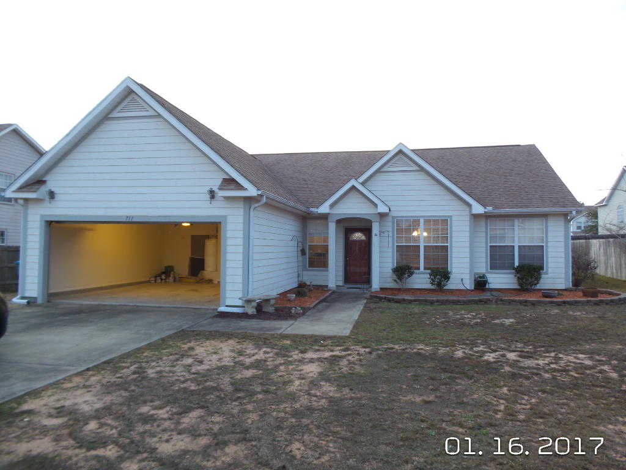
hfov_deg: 73.9
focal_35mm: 23
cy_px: 235
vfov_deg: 58.9
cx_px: 313
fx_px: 416
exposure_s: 1/25
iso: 100
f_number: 3.2
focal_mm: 4.1
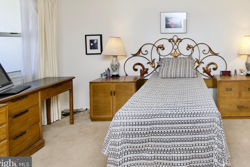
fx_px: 167
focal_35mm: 24
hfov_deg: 68.8
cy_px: 37
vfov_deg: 50.4
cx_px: 188
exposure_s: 1/40
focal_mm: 10
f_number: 7.1
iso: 320
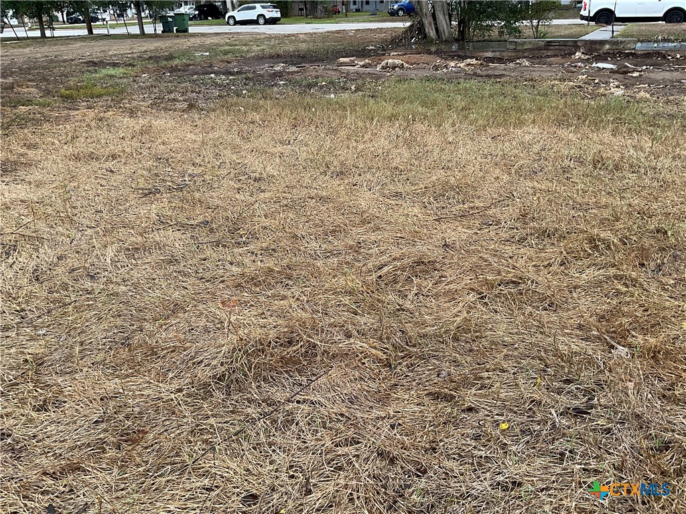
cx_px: 343
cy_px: 257
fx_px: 575
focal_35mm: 29
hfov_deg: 61.7
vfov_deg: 48.2
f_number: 1.8
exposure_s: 1/122
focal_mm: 3
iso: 64
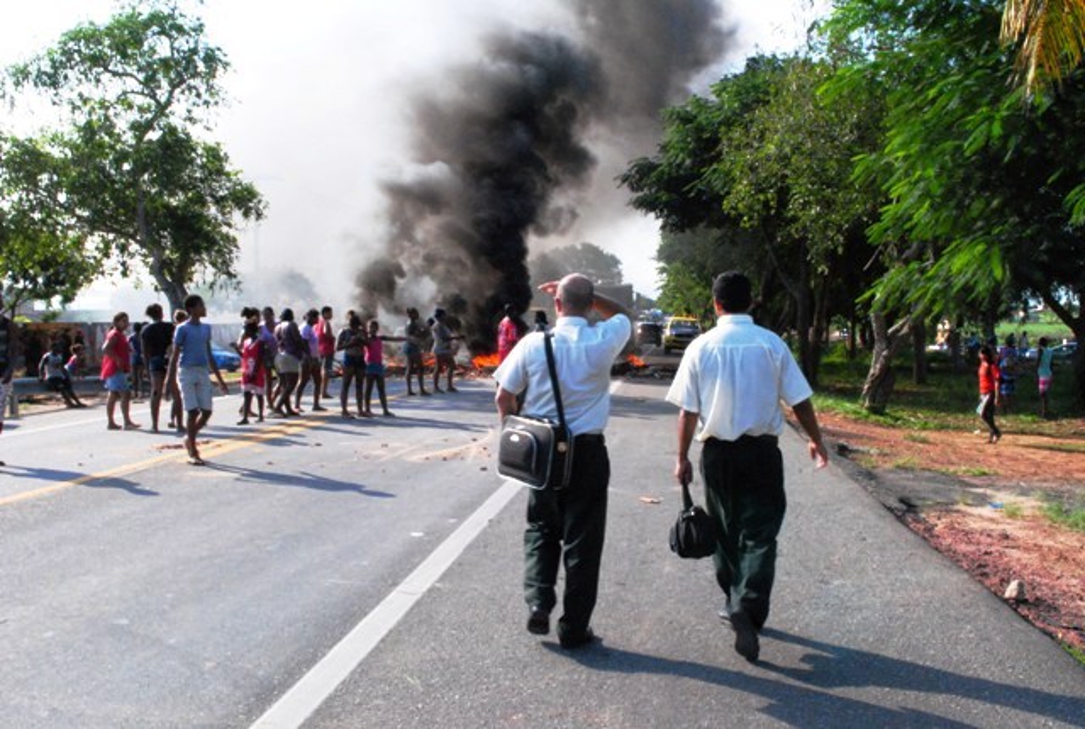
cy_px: 364
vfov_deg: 37.1
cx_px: 542
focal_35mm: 36
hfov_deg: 53.0
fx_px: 1088
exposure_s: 1/100
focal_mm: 24
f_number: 25
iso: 1600
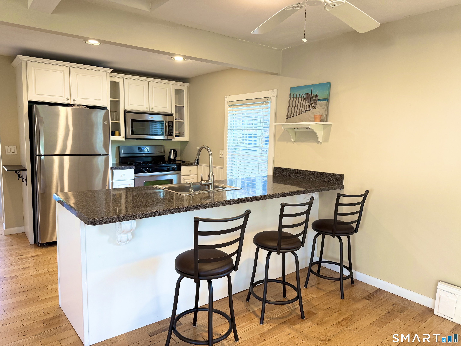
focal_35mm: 24
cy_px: 173
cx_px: 230
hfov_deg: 71.6
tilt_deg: -6.0
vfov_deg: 56.8
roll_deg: -1.3
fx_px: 320
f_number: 1.78
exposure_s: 1/120
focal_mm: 6.76
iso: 200
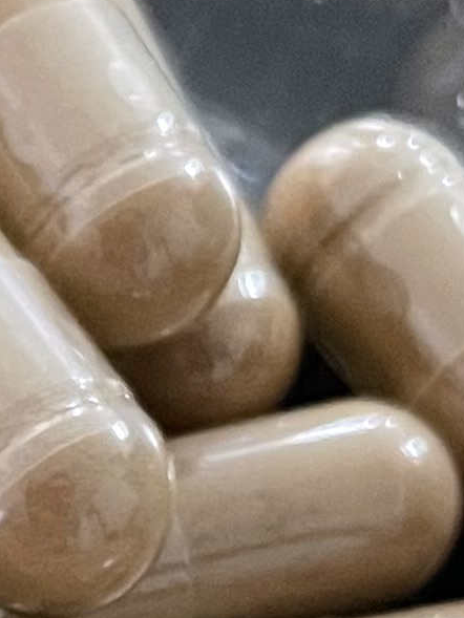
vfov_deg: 10.7
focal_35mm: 178
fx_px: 3180
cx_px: -463
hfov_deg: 8.0
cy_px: 950
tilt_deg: -67.4
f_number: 1.6
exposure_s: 1/30
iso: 640
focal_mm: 4.2
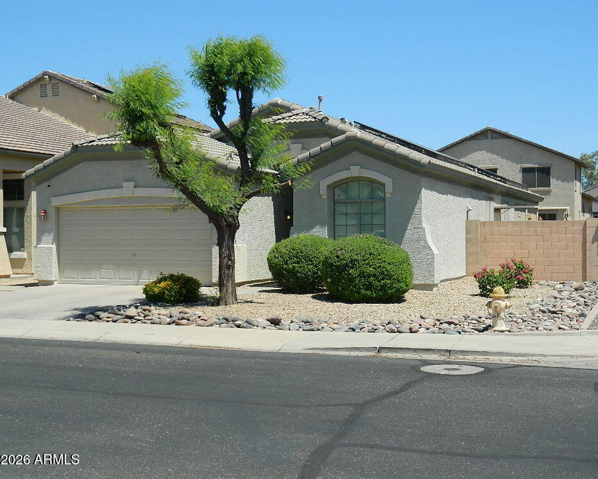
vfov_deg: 30.3
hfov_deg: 37.3
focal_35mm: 50
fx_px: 885
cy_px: 237
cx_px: 323
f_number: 10.2
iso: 80
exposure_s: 1/125
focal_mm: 8.4
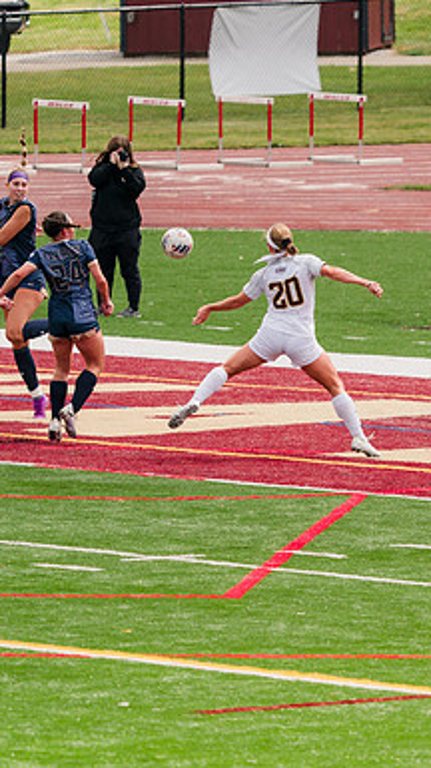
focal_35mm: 474
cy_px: 384
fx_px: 9649
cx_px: 403
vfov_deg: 4.6
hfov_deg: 2.6
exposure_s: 1/1600
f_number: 6.3
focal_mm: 300
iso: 400
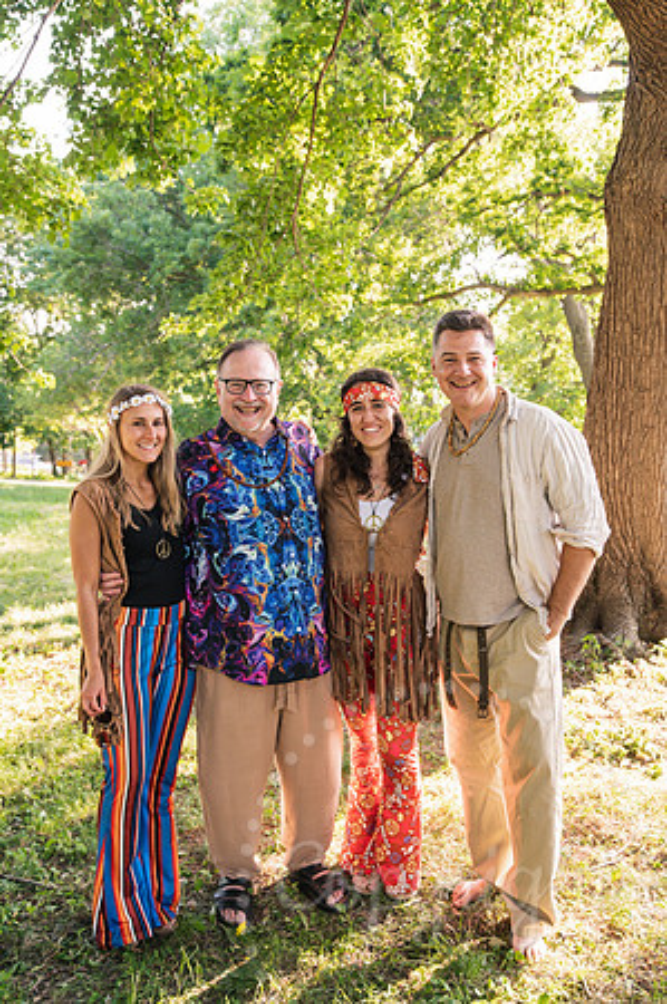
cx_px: 334
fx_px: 975
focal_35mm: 35
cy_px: 502
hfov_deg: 37.8
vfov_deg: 54.5
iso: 800
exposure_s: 1/320
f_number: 4
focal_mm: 35
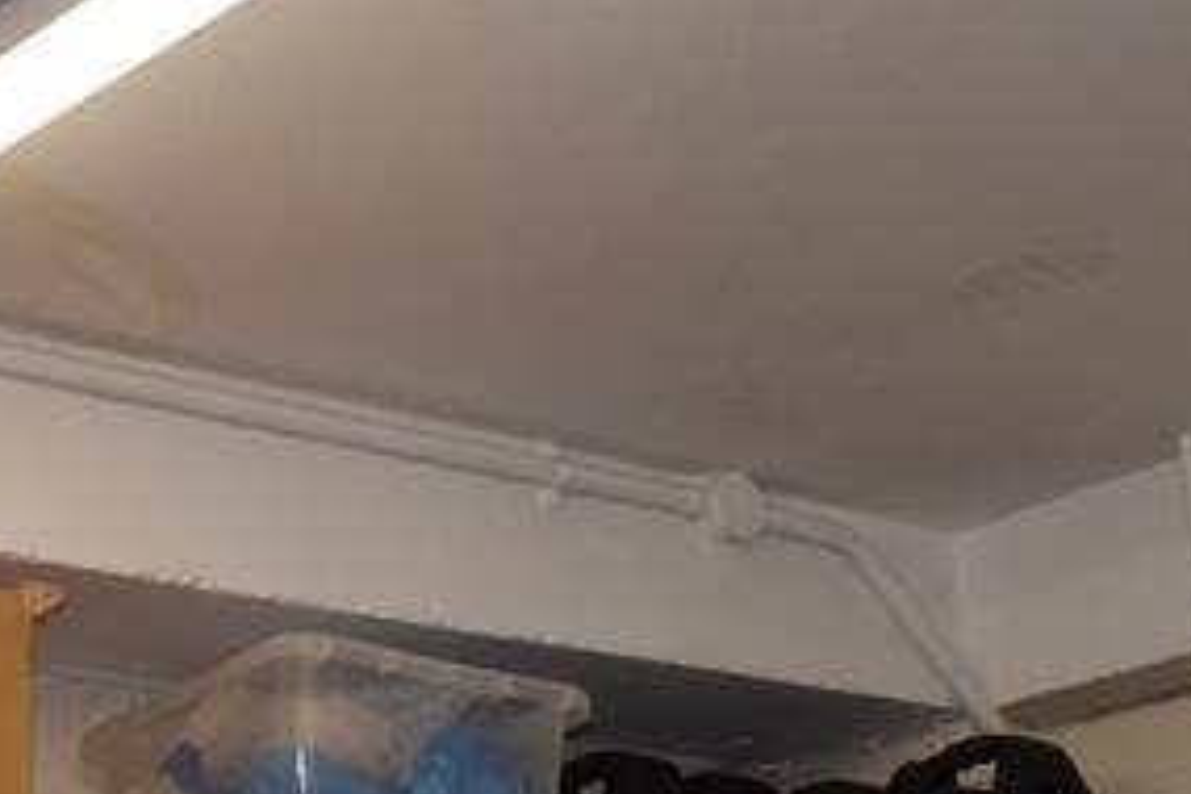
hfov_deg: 21.0
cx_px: 418
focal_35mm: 97
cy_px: 483
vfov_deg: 14.1
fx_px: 3209
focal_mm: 18
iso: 500
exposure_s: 1/125
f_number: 5.6
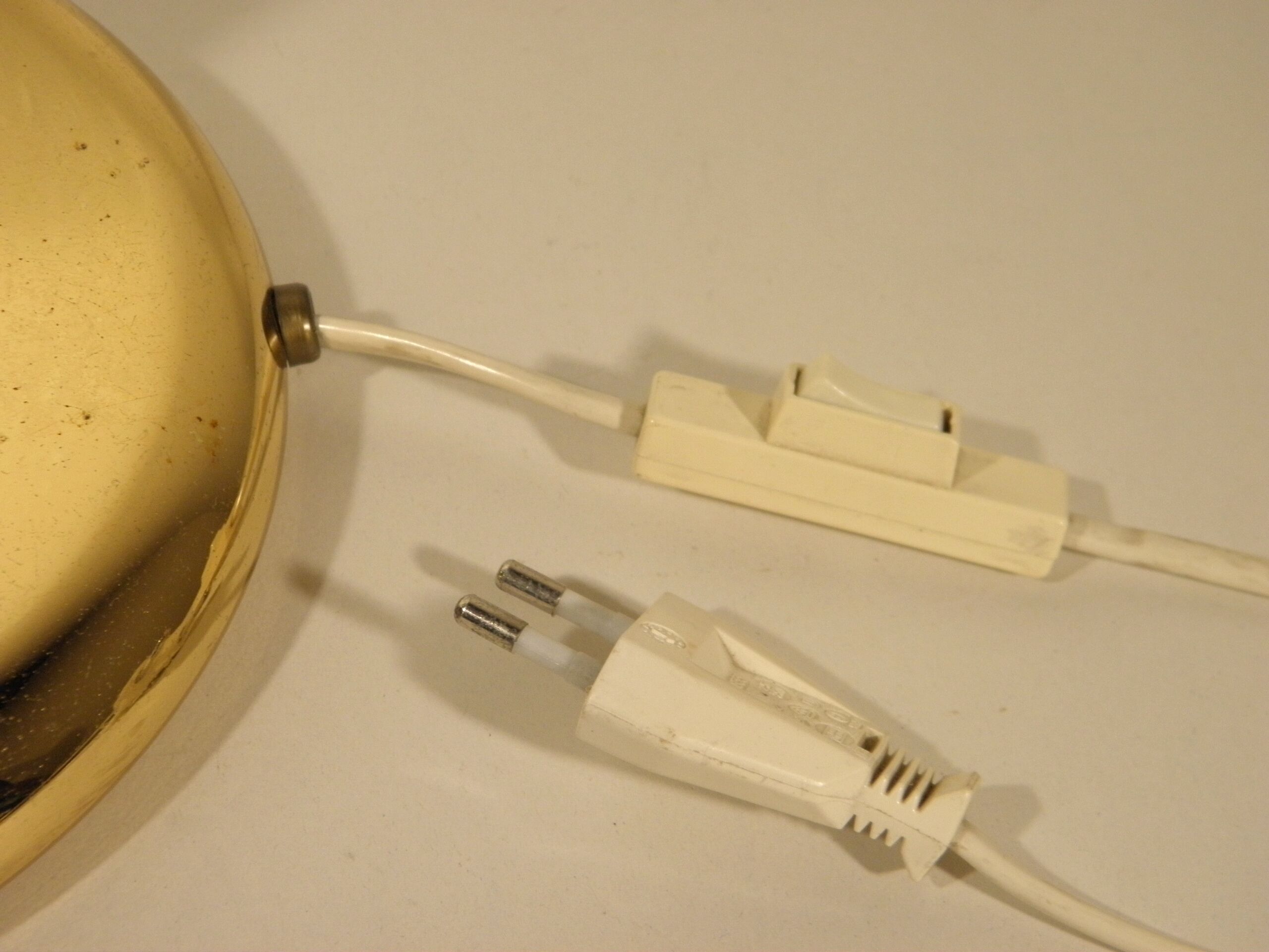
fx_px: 2933
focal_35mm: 80
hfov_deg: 24.4
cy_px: 476
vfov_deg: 18.4
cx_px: 634
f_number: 4.4
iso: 200
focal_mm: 14.3
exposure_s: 1/50
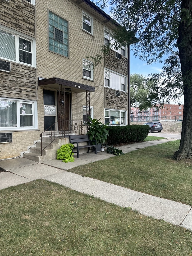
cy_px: 128
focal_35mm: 24
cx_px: 96
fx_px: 177
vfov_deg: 71.6
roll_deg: +0.7
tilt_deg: -4.2
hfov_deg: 56.8
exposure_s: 1/879
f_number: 1.78
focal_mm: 6.86
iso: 80
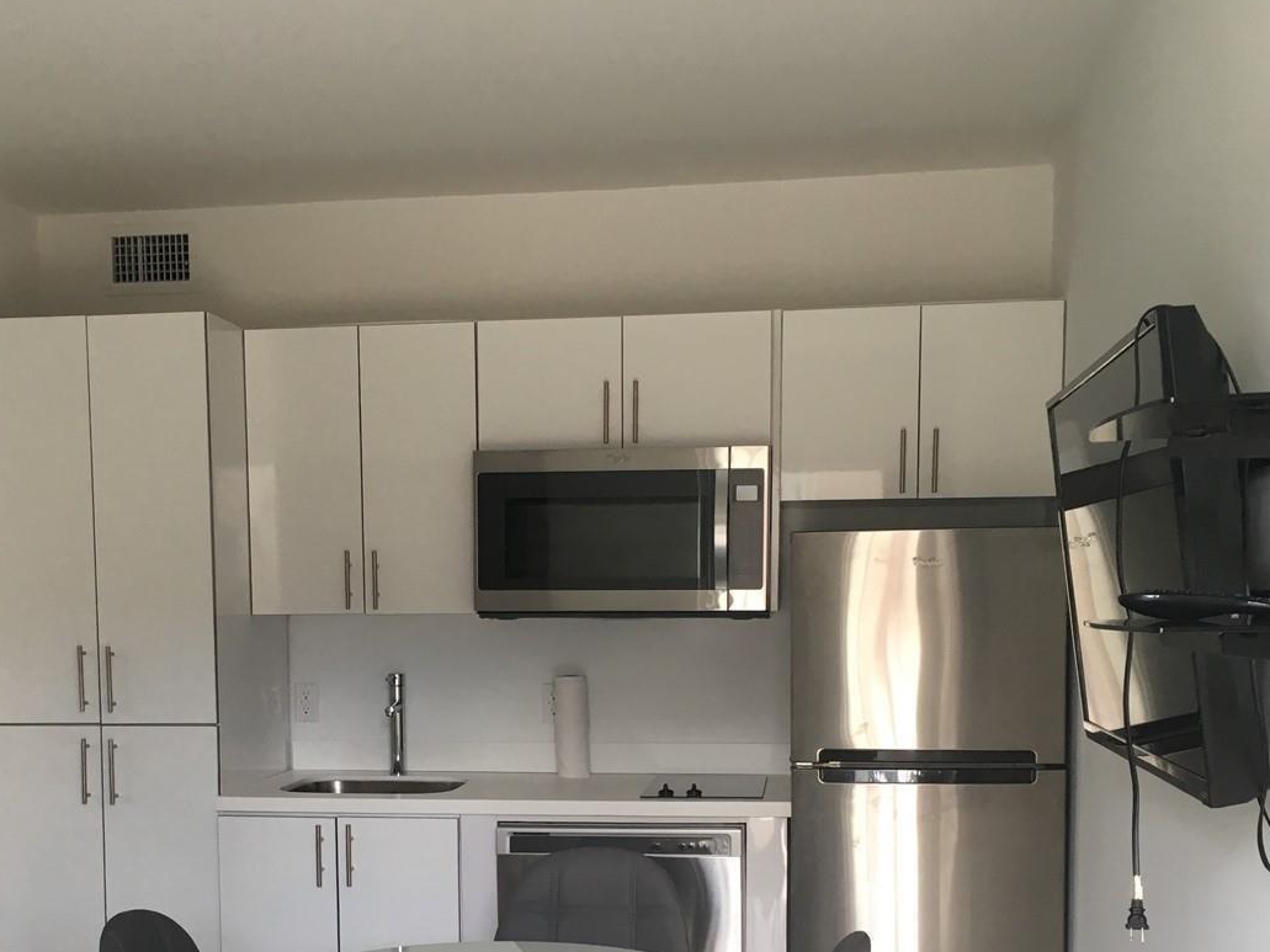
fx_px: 1651
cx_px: 519
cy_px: 724
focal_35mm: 45
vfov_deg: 31.6
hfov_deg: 41.9
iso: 25
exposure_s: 1/30
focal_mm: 4.15
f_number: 2.2
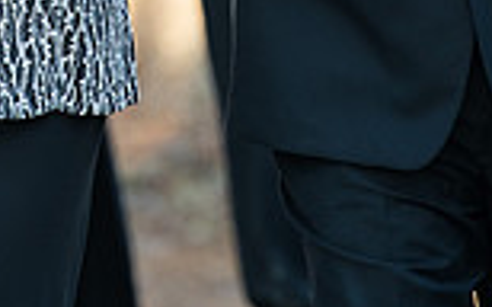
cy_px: -363
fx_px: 11389
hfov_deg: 2.5
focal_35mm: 850
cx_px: 16
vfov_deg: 1.5
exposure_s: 1/500
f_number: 3.5
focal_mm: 190
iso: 400
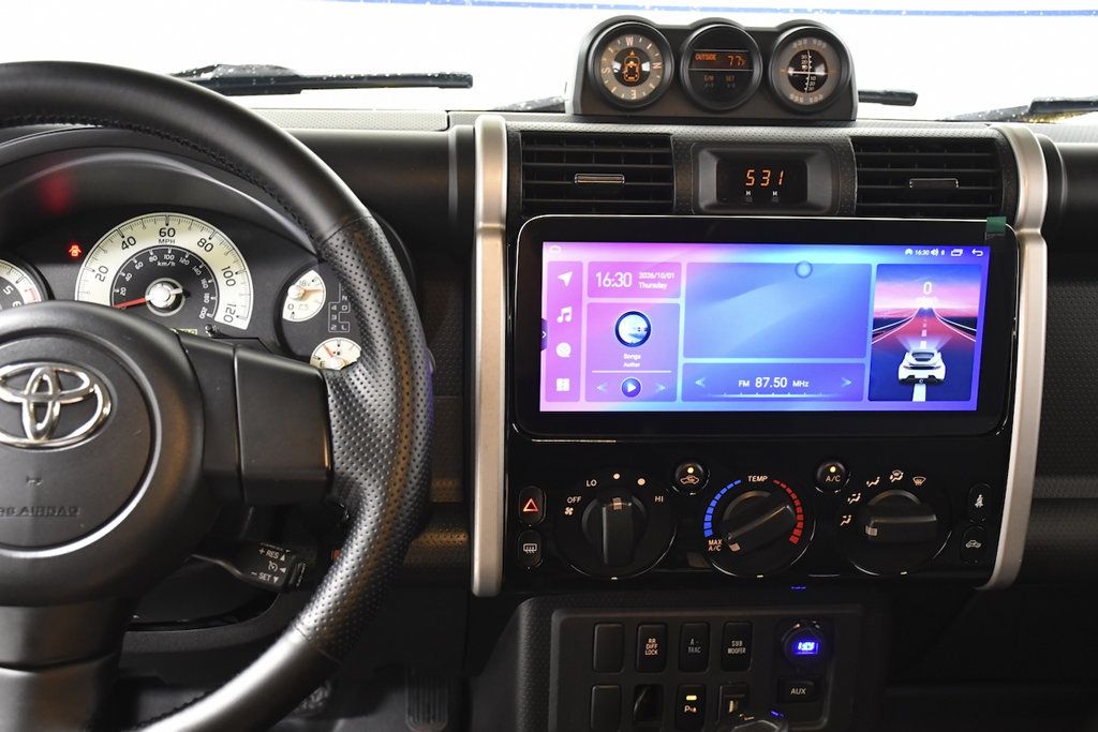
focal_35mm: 40
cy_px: 366
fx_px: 1220
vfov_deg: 33.4
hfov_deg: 48.5
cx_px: 549
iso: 2500
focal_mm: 27
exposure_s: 1/50
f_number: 4.5
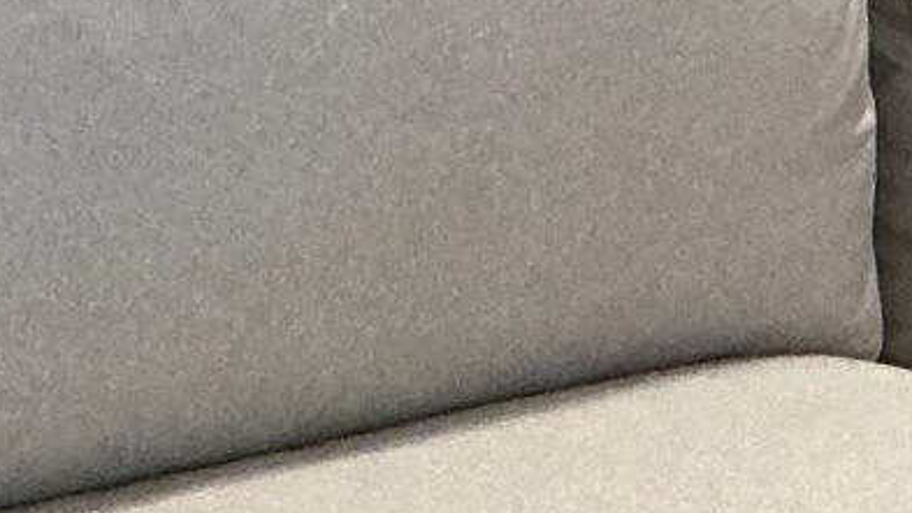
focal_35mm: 206
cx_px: 821
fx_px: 4981
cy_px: 1247
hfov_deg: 10.4
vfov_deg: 5.7
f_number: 1.8
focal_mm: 3
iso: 250
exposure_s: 1/60
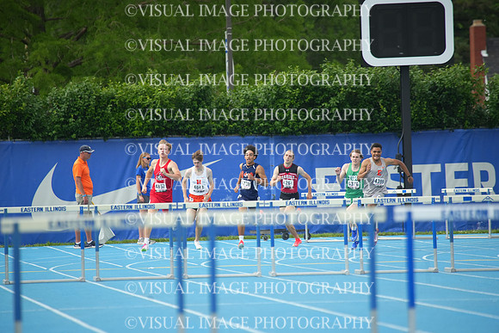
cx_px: 250
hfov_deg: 5.2
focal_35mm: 400
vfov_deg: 3.4
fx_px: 5545
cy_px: 166
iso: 1000
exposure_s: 1/2000
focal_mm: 400
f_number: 5.6
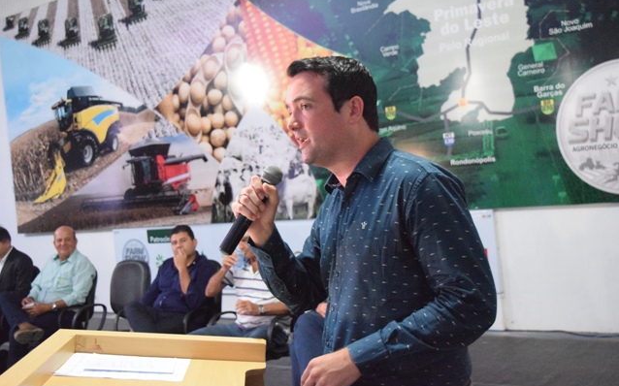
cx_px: 310
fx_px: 751
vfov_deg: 28.9
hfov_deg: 44.8
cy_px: 189
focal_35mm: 45
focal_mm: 29
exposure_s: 1/125
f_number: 4.2
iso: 12800
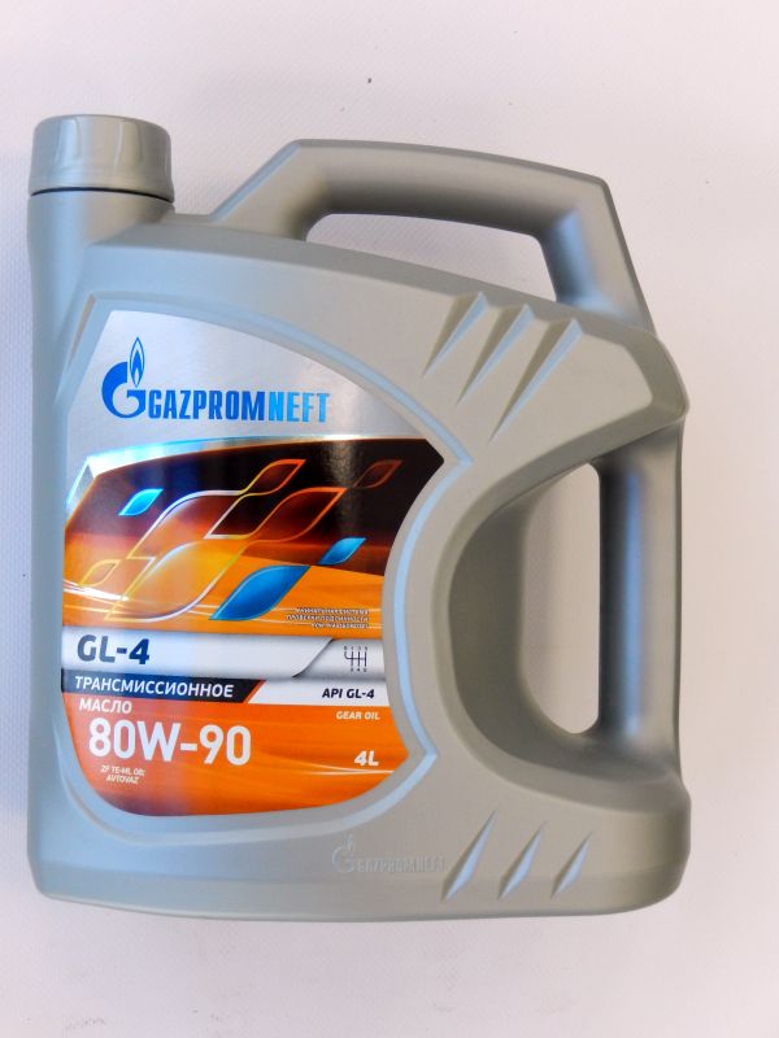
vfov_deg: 37.5
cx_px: 390
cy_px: 519
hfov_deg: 28.6
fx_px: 1530
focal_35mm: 51
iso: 400
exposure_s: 1/100
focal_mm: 9.2
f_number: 4.5
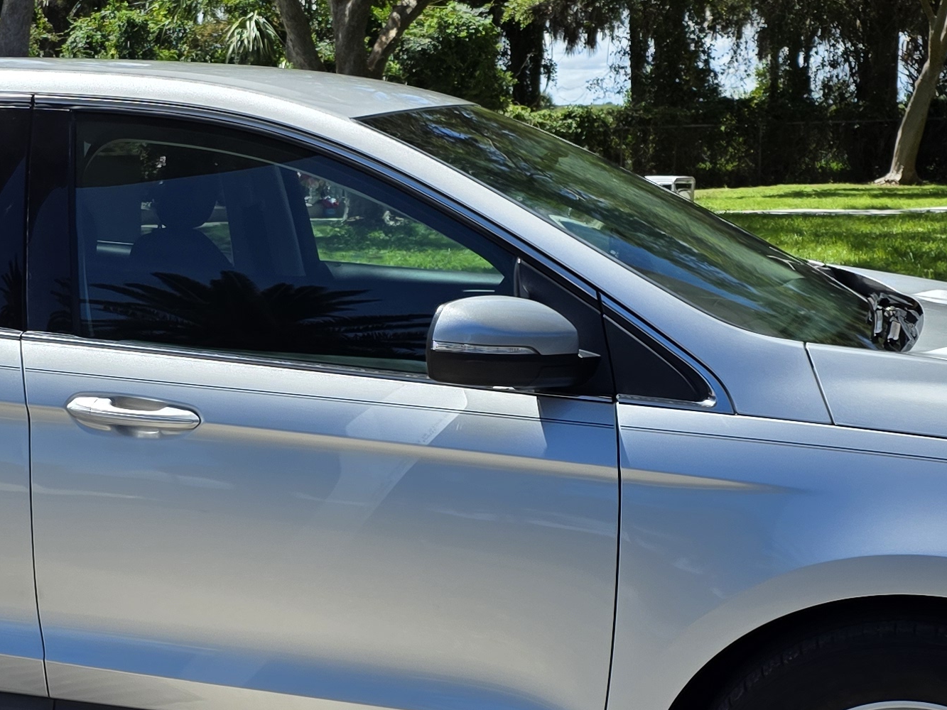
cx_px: 282
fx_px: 1888
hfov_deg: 27.9
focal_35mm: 69
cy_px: 550
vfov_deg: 21.1
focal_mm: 6.3
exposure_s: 1/4237
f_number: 1.7
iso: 80
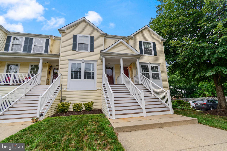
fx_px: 95
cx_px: 114
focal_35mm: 15
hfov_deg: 100.4
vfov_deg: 77.3
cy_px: 76
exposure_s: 1/200
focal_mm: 10
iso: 200
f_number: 8
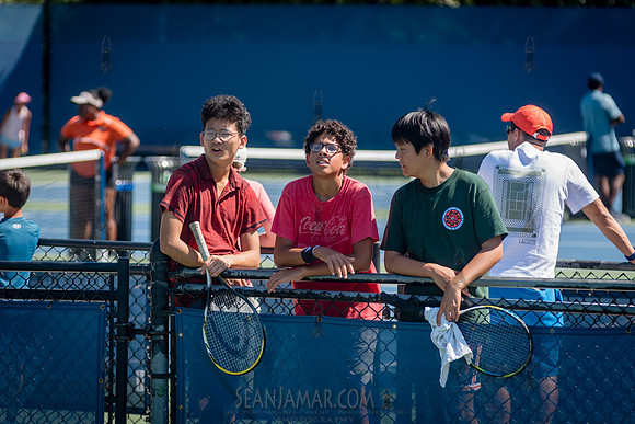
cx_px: 324
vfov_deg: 5.9
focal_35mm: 233
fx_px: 4108
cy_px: 197
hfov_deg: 8.8
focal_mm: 185
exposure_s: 1/800
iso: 200
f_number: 4
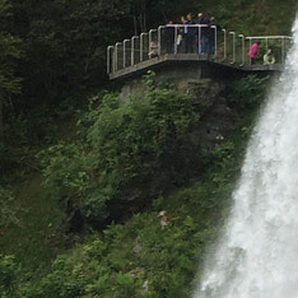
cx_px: 71
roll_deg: -0.6
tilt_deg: -2.7
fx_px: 1704
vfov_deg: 9.8
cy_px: 369
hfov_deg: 10.0
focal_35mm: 175
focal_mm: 4.15
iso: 32
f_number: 2.2
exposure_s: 1/1014
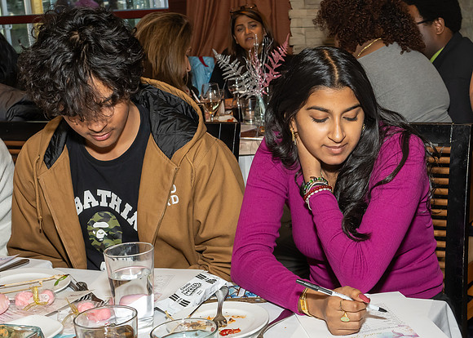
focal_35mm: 64
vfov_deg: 22.3
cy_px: 166
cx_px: 343
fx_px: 856
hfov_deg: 30.5
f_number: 7.1
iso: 1000
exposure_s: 1/250
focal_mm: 30
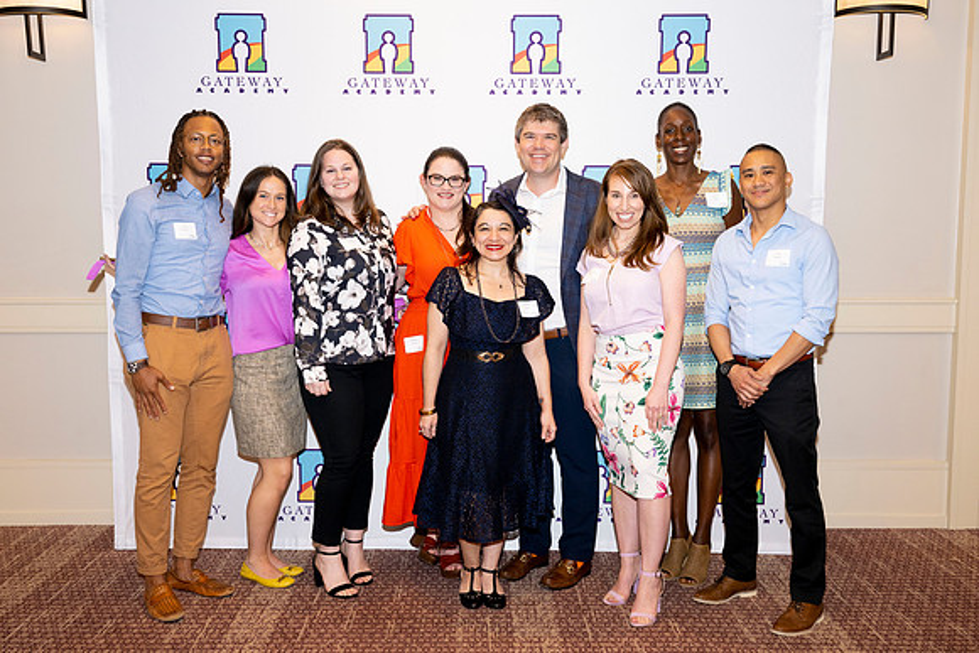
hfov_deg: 54.4
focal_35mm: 35
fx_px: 952
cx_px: 490
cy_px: 326
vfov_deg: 37.9
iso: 800
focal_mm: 35
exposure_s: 1/200
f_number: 5.6
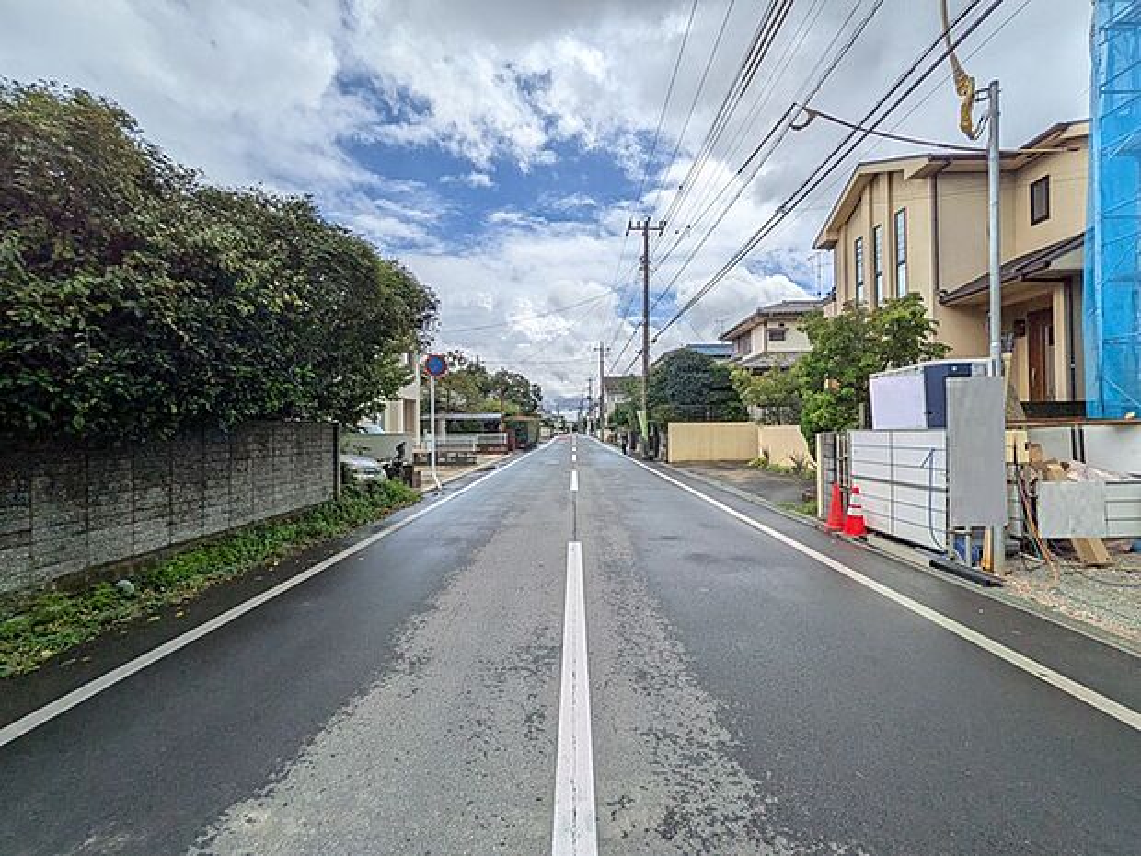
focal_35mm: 14
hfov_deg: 102.1
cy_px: 428
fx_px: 461
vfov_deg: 85.7
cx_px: 570
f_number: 2.2
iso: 51
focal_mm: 1.83
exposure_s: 1/3704
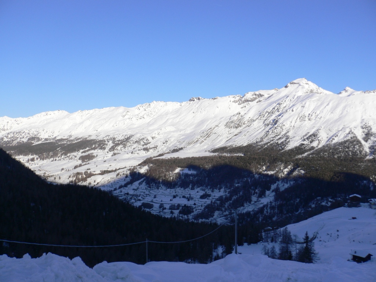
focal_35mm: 35
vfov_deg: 40.7
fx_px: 380
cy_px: 141
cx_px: 188
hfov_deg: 52.6
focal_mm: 5.8
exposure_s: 1/400
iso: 80
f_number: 5.6
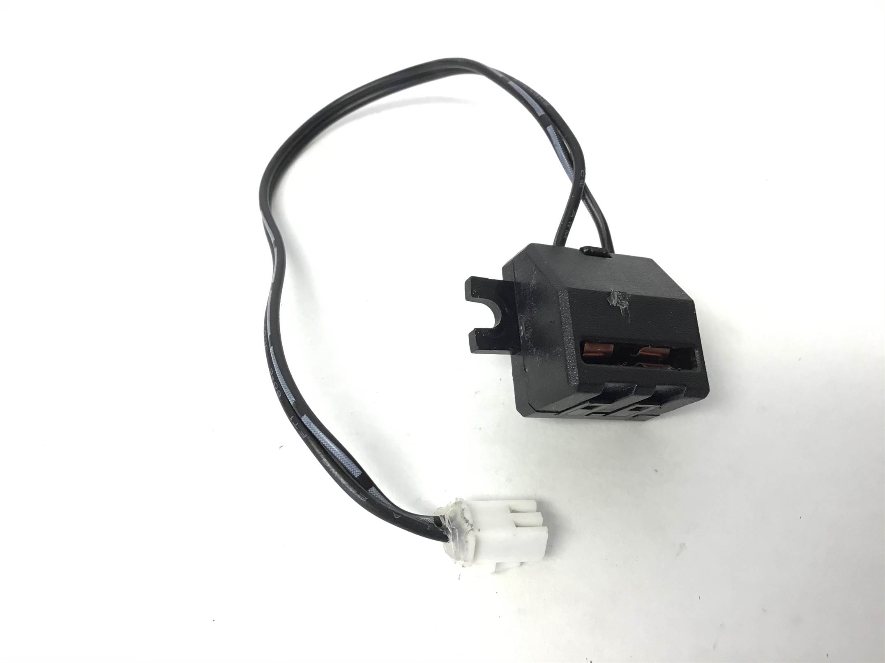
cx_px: 442
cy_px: 332
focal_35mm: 31
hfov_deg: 58.4
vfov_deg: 45.4
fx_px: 792
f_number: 2.4
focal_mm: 3.3
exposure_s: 1/33
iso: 50
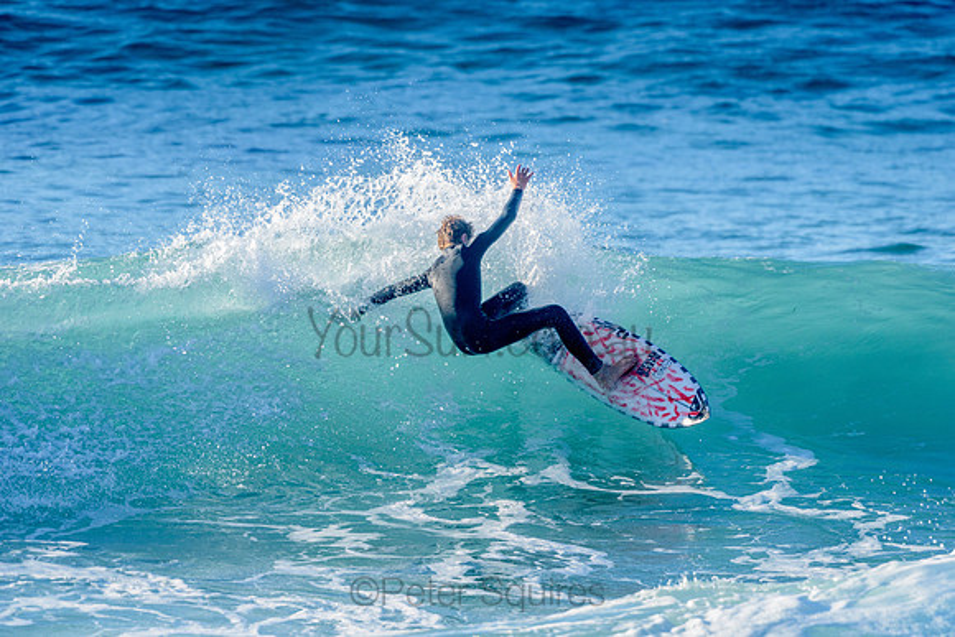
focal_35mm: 370
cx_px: 478
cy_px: 318
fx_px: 9817
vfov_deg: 3.7
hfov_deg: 5.6
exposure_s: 1/2000
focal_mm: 370
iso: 360
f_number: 5.6
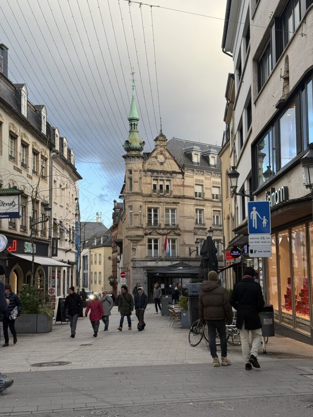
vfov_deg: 39.7
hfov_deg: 30.3
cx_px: 156
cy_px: 208
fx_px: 579
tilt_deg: +5.3
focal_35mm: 48
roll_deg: +0.9
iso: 64
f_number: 1.78
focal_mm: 6.76
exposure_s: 1/641
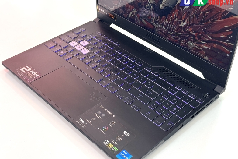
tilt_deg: -40.0
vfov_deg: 26.5
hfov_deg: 38.9
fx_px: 337
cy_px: 82
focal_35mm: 51
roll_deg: -0.2
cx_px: 121
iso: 100
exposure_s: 1/102
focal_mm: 6.76
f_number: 1.78
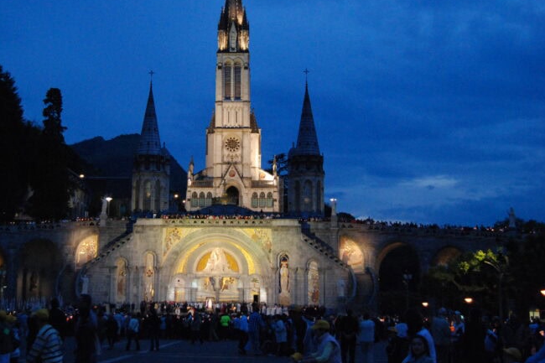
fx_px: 817
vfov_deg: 25.0
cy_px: 145
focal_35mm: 54
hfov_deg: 36.7
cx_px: 215
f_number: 4.2
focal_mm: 26
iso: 1600
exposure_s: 1/50
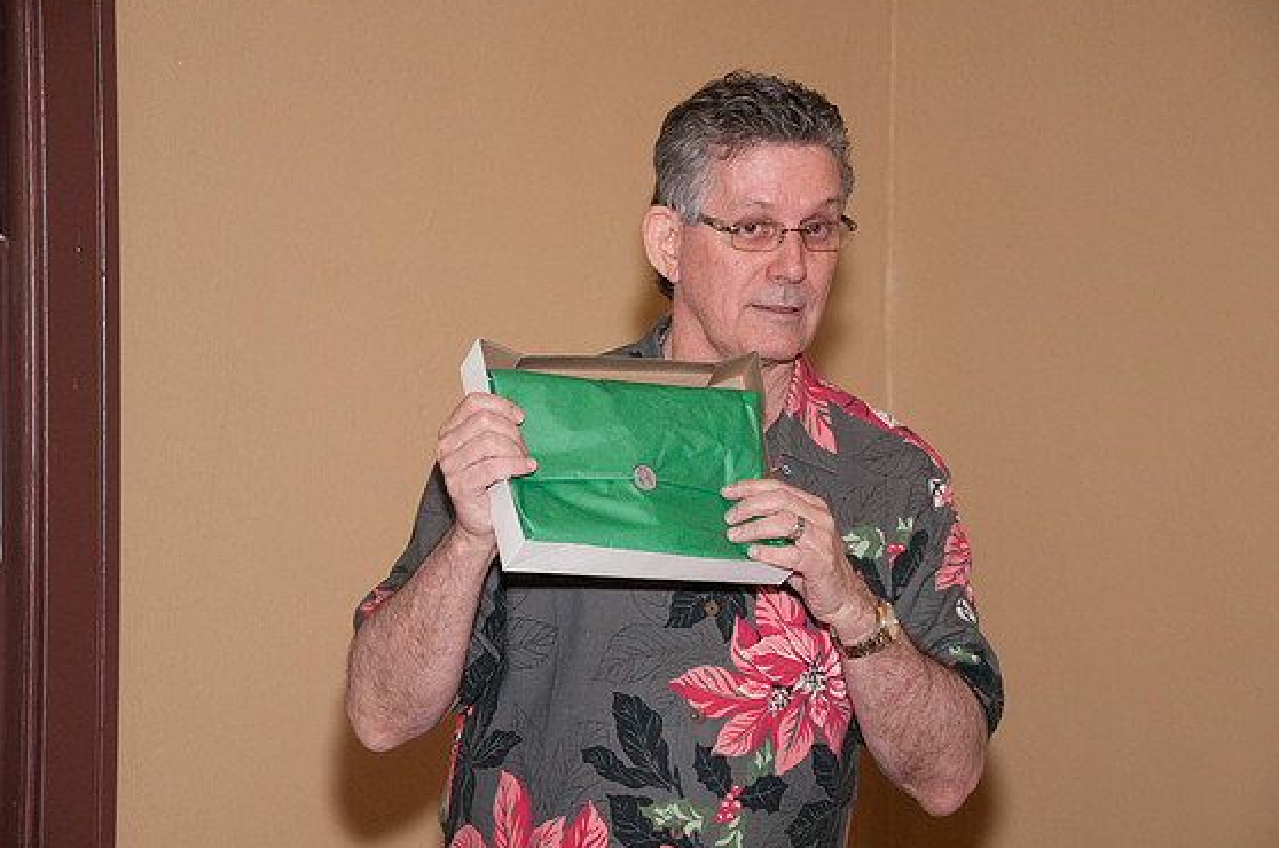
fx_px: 4150
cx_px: 662
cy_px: 411
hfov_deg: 17.5
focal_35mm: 117
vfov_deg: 11.7
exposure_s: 1/80
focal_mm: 75
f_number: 5.6
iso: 800
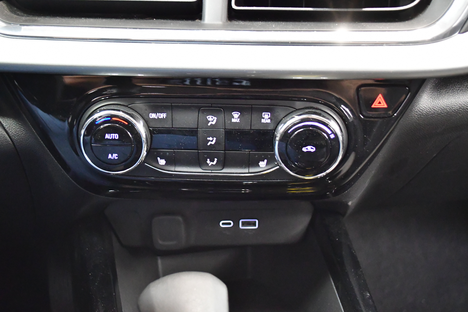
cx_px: 234
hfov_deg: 38.9
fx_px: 663
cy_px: 156
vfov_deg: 26.5
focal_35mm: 51
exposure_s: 1/30
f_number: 5
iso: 9000
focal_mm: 34
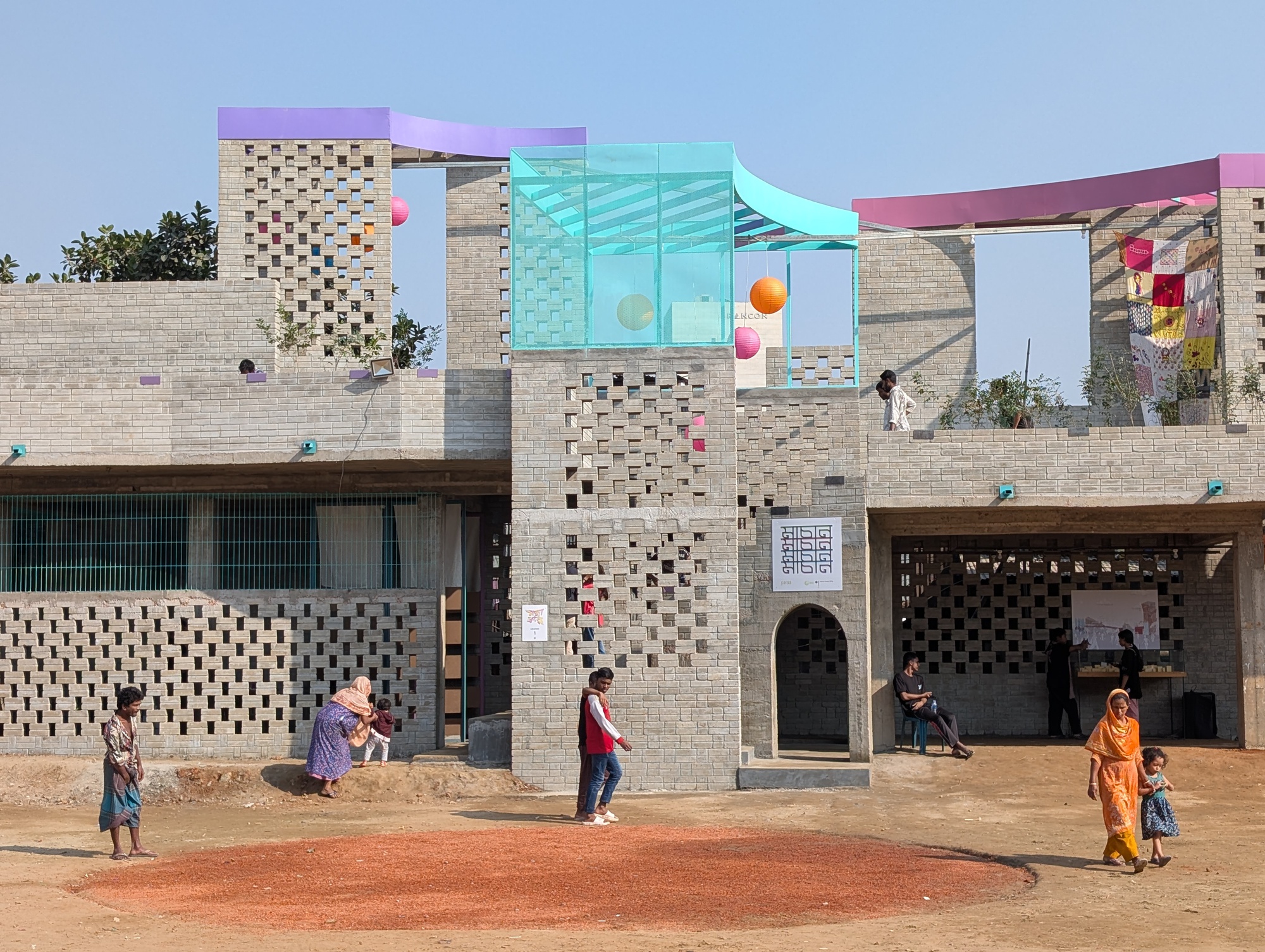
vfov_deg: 29.7
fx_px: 1793
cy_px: 476
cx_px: 632
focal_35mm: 49
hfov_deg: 38.9
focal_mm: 6.9
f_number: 1.68
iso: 19
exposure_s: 1/864
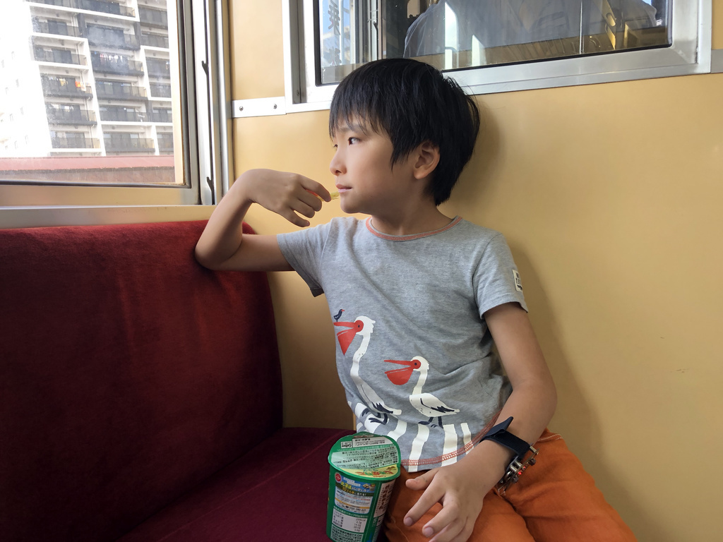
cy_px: 271
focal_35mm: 28
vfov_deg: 49.7
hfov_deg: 63.4
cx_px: 362
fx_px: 585
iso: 32
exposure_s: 1/119
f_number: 1.8
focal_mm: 3.99
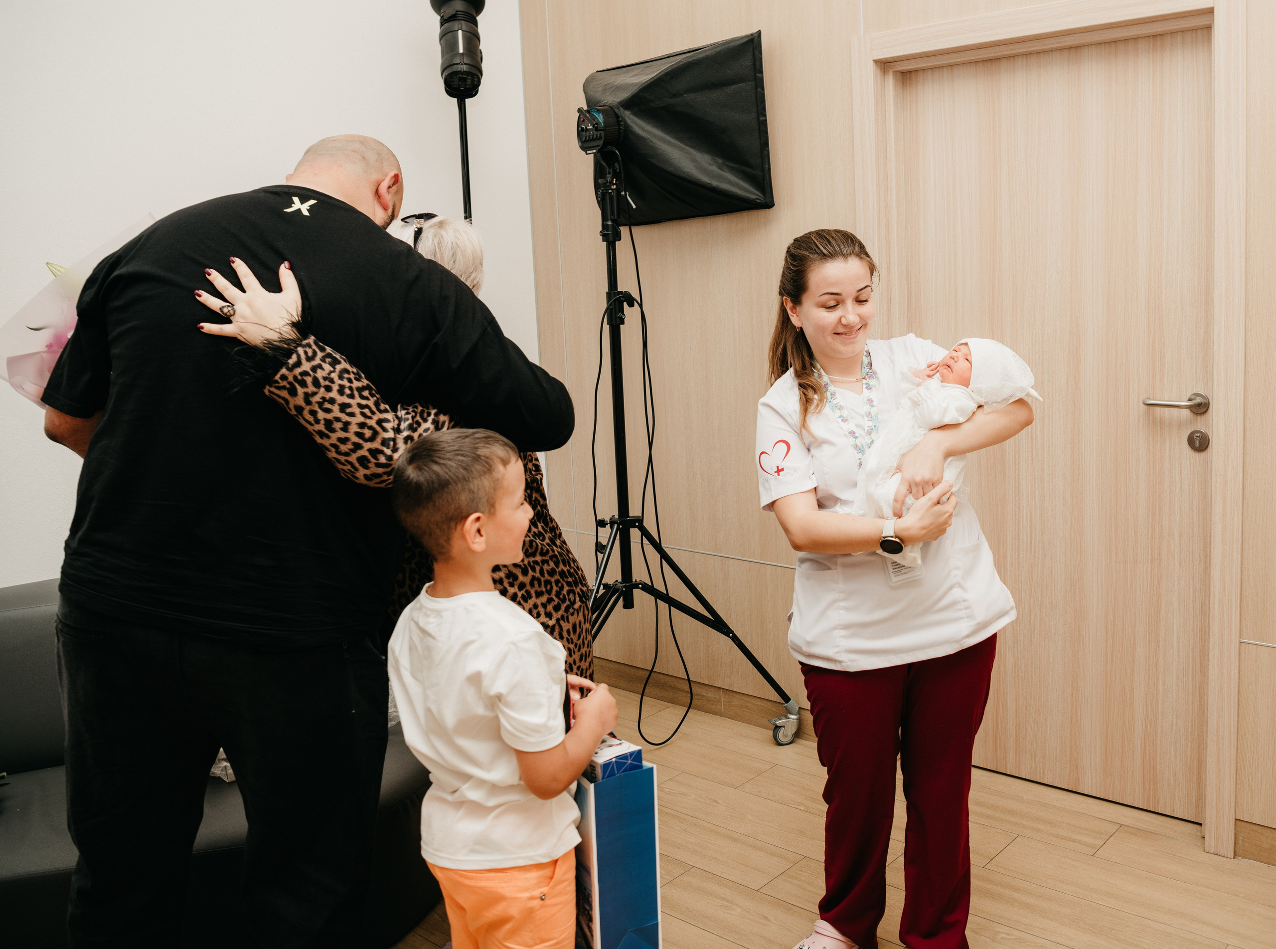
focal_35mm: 32
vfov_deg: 44.3
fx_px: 1163
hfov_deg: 56.9
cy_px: 428
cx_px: 781
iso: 200
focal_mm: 26
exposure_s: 1/160
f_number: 4
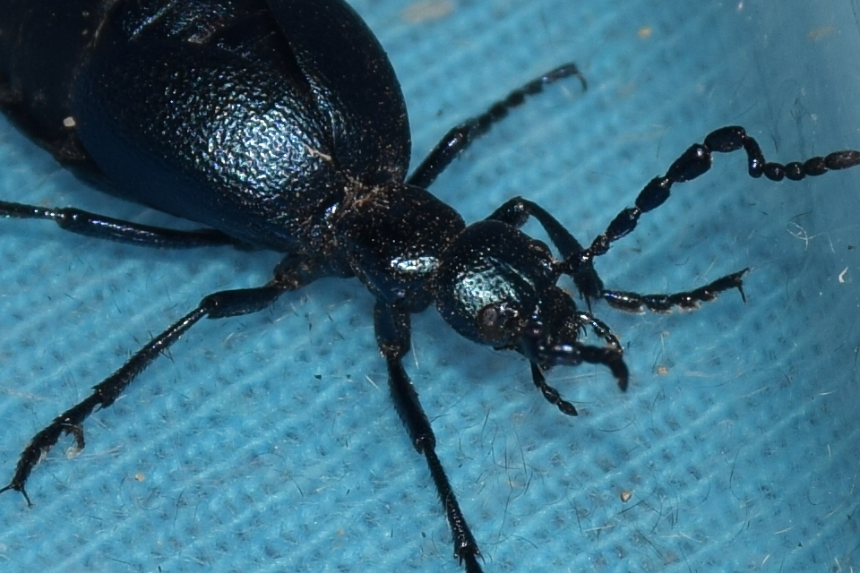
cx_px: 430
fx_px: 5016
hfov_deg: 9.8
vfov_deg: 6.5
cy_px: 286
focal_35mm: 210
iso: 100
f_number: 13
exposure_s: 1/160
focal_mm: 140
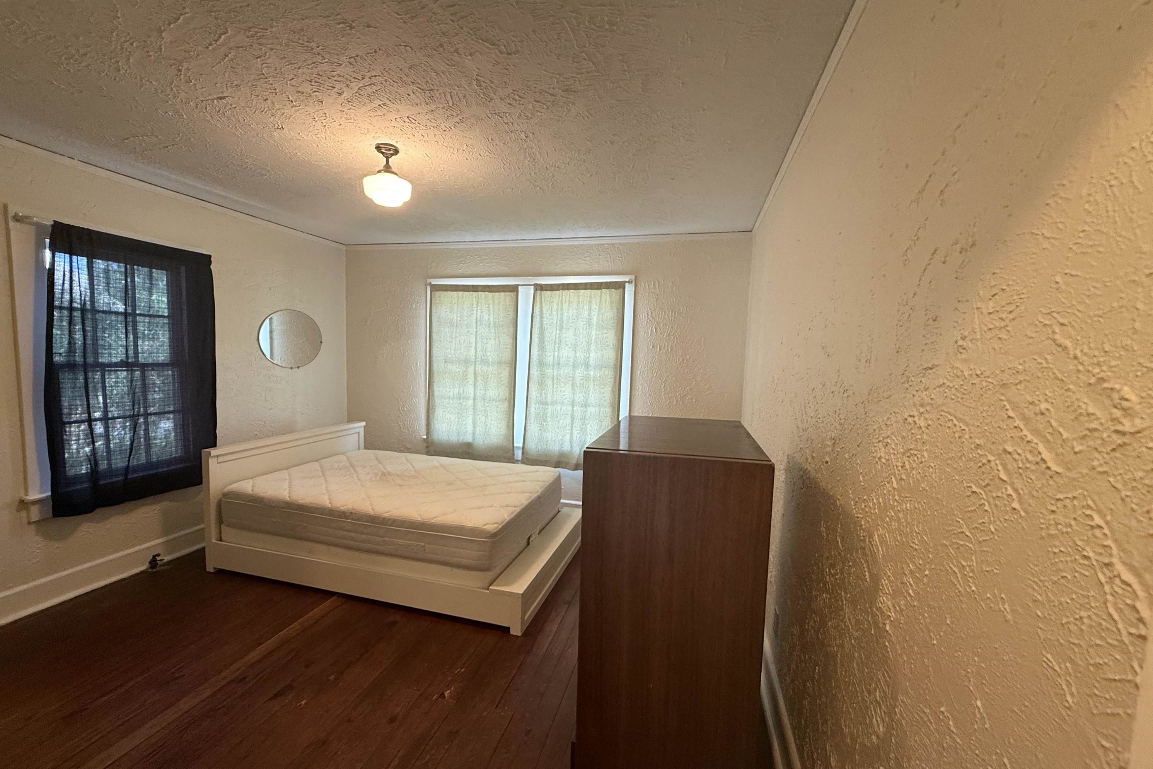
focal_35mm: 15
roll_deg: -2.0
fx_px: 480
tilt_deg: -4.9
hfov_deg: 100.4
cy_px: 404
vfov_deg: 77.3
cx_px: 563
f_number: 2.2
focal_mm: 2.22
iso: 250
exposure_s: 1/60
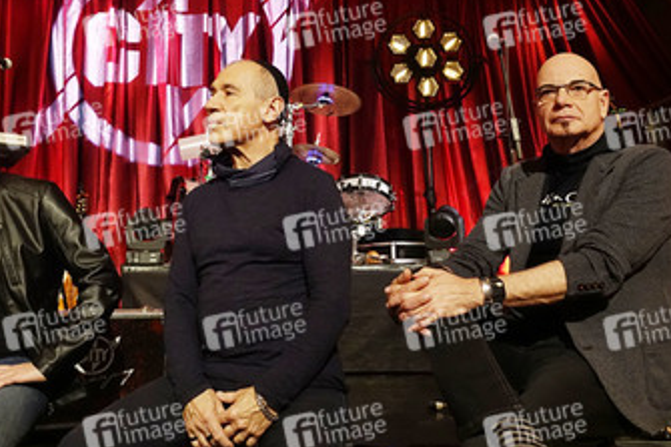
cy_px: 176
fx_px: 727
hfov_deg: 49.4
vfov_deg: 34.1
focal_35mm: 39
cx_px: 281
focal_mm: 10.7
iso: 1250
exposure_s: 1/125
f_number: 2.8
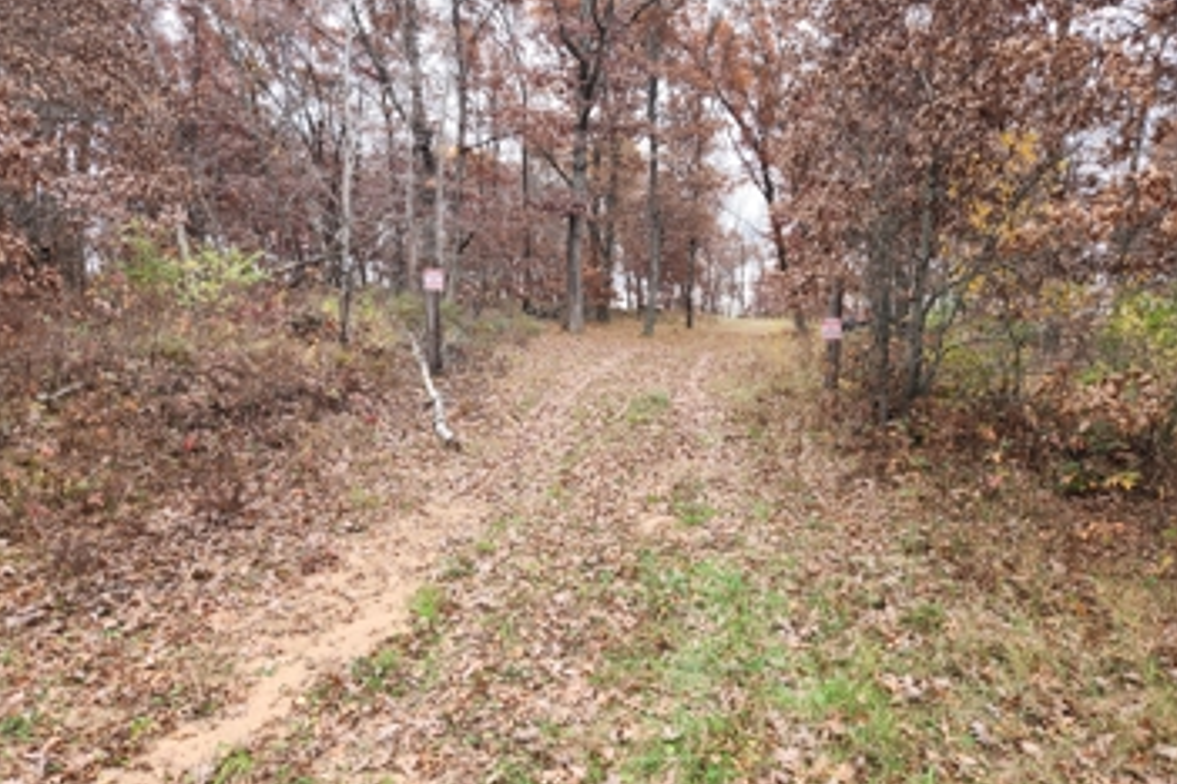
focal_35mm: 25
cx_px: 585
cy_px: 447
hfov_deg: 71.5
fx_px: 817
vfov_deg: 51.1
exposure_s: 1/153
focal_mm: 5.4
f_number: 1.8
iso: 20
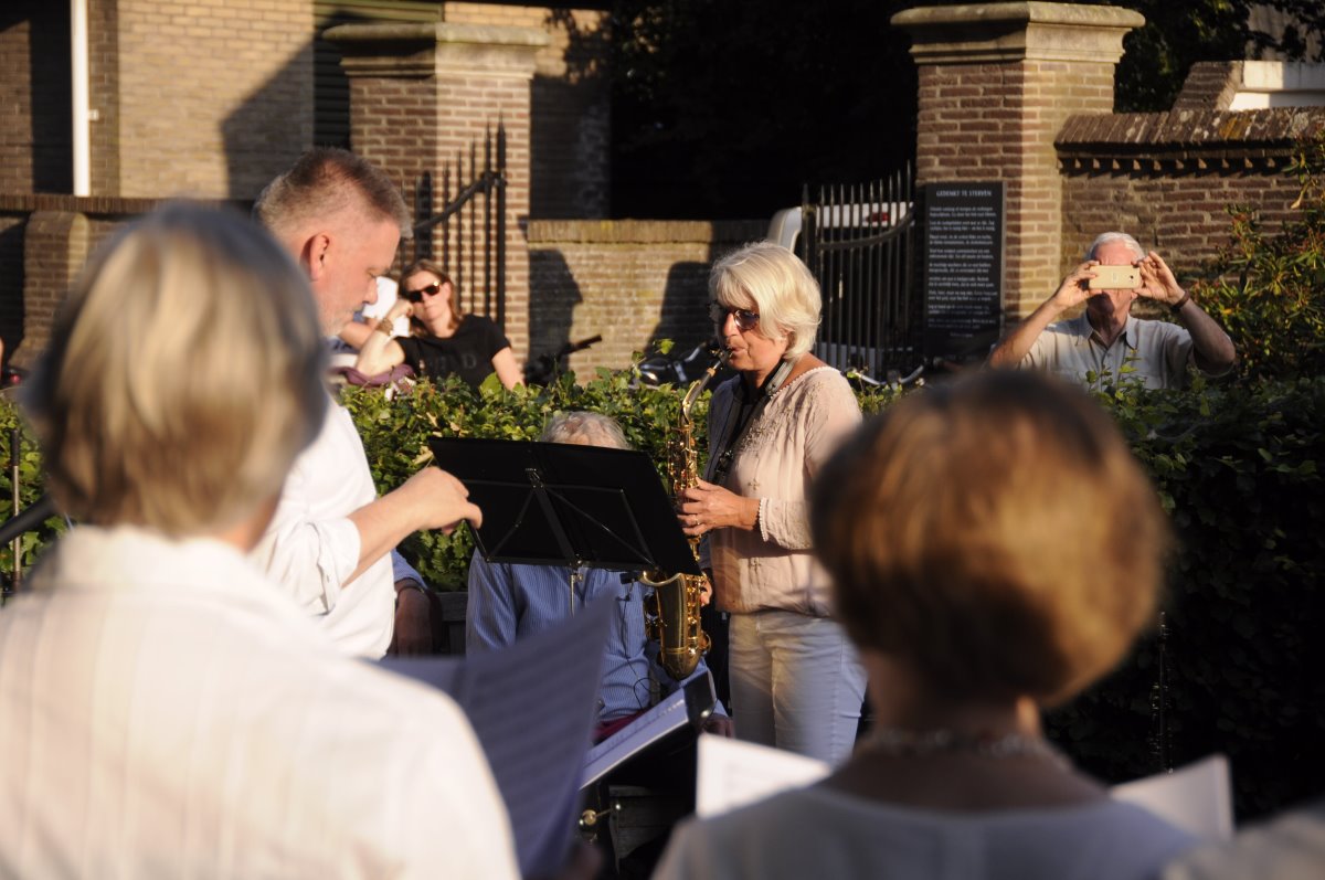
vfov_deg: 11.1
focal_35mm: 123
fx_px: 4522
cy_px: 440
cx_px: 662
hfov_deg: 16.7
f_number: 5.6
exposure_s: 1/500
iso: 200
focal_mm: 82
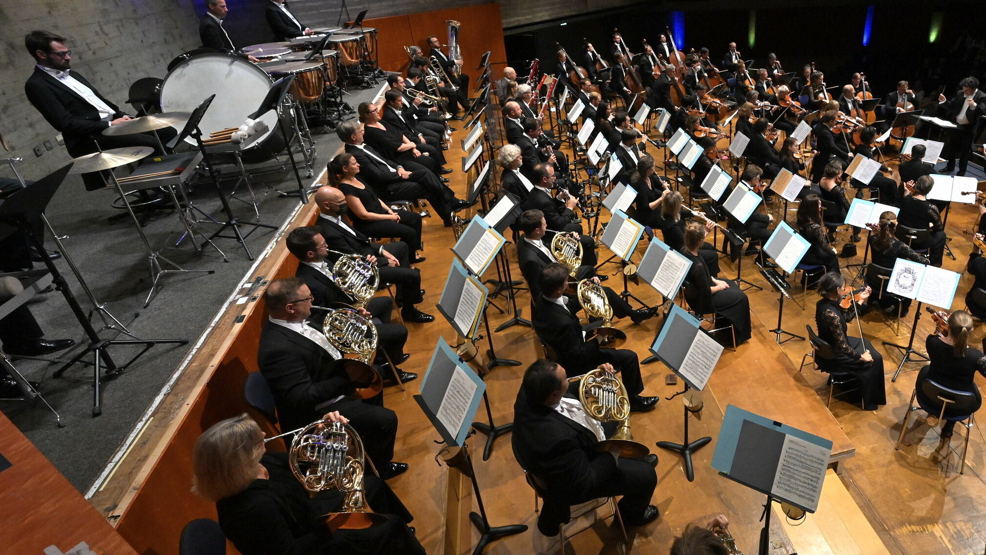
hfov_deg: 81.1
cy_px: 244
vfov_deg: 53.5
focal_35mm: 21
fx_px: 549
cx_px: 654
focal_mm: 14
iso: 3200
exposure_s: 1/200
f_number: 7.1
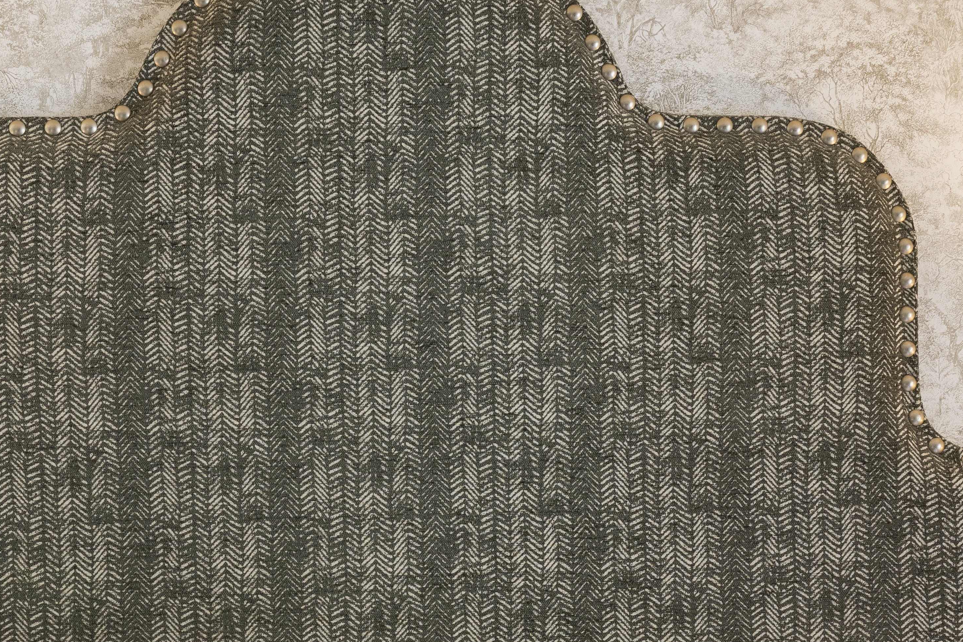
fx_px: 2151
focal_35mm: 80
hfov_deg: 25.2
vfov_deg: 16.6
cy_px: 673
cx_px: 365
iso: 80
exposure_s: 1.6
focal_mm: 28.5
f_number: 10
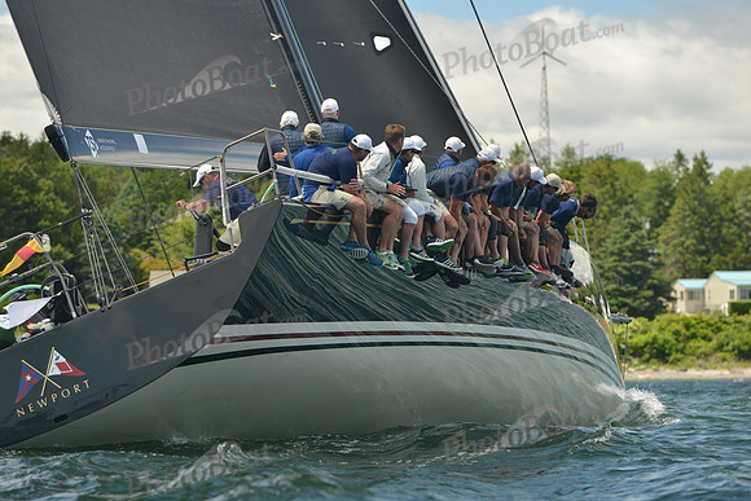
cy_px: 250
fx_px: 3443
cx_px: 376
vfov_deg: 8.3
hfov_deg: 12.4
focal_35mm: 165
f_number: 4
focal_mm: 165
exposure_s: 1/800
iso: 400
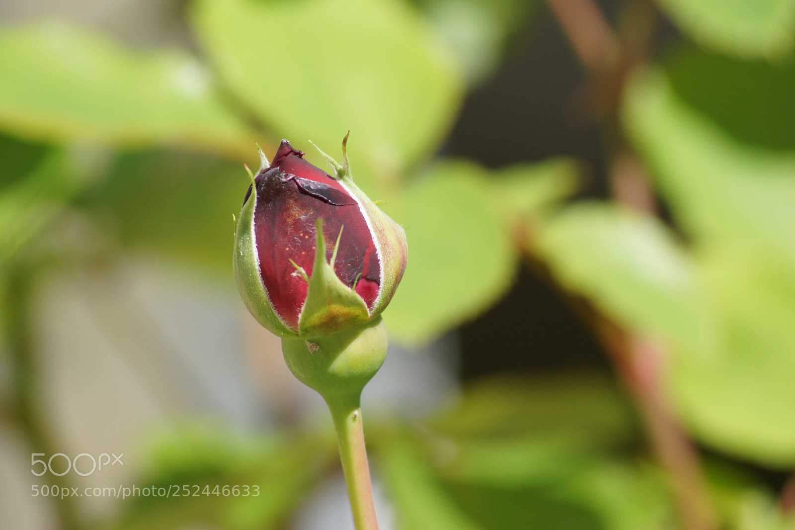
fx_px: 9935
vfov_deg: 3.1
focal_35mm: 450
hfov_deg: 4.6
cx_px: 398
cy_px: 265
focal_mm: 300
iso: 200
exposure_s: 1/320
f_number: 10
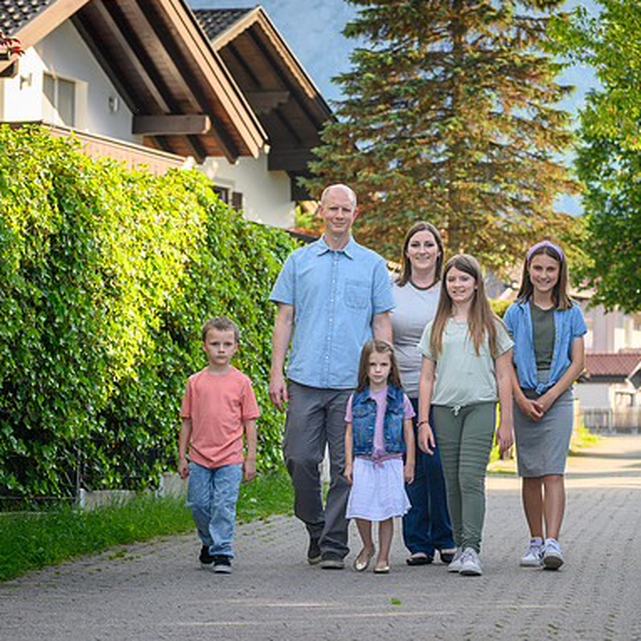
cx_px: 466
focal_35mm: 162
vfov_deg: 10.8
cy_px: 305
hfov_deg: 10.8
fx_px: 3394
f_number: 5.6
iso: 400
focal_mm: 102
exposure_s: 1/640
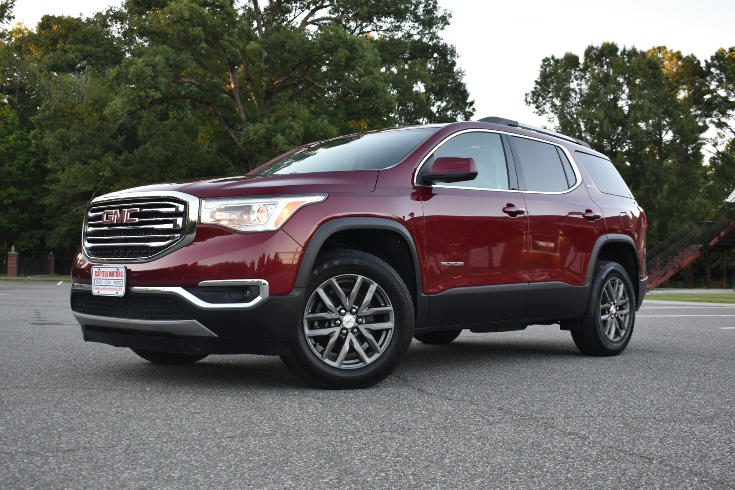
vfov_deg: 31.9
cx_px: 368
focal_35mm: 42
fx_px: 858
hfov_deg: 46.4
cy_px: 245
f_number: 5
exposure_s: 1/125
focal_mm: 28
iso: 400
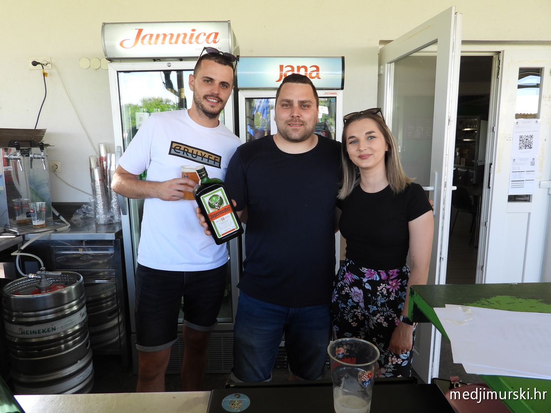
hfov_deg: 71.6
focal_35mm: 24
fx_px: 382
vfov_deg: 56.8
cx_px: 276
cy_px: 206
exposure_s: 1/80
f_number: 2.8
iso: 100
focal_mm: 4.3
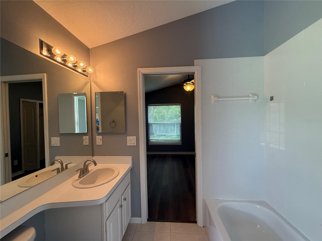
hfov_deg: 102.1
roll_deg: +1.4
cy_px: 120
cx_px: 161
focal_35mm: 14
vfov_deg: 85.7
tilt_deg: -1.1
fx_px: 130
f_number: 2.2
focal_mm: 2.22
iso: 320
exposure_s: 1/120
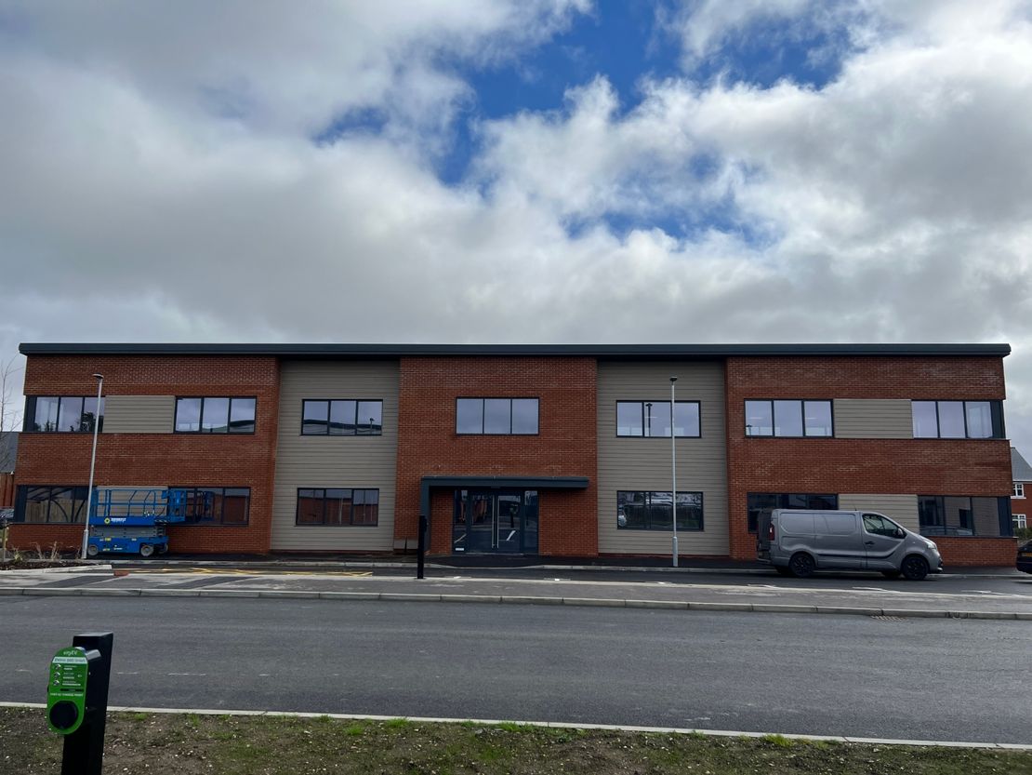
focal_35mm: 26
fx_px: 775
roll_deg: -0.5
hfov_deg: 67.3
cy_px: 388
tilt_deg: +9.4
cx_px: 516
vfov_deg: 53.1
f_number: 1.5
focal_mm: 5.7
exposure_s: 1/7463
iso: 50
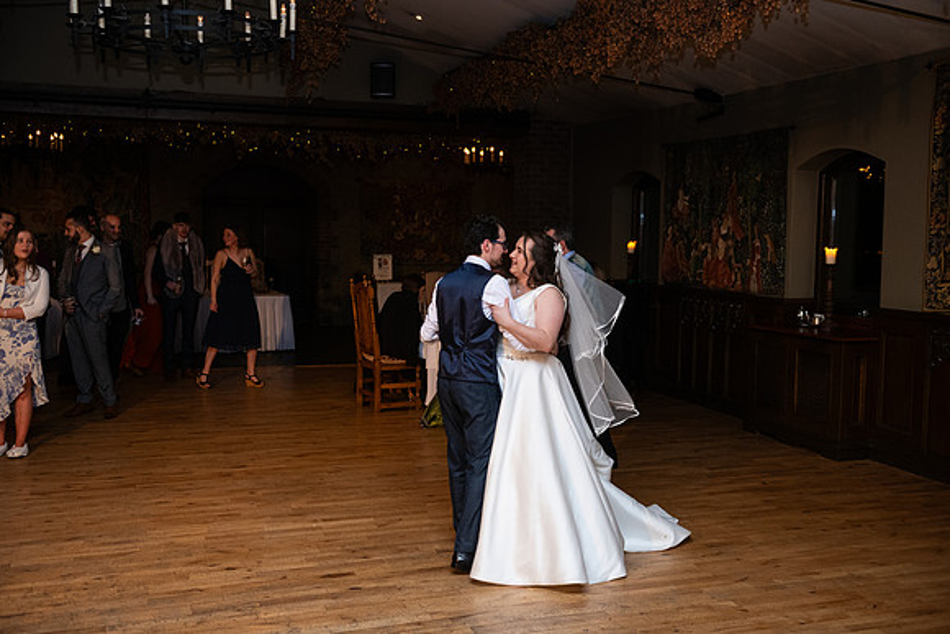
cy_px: 317
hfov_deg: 50.7
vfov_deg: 35.1
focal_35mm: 38
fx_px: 1003
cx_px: 475
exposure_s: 1/160
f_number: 3.5
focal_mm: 38
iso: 1000
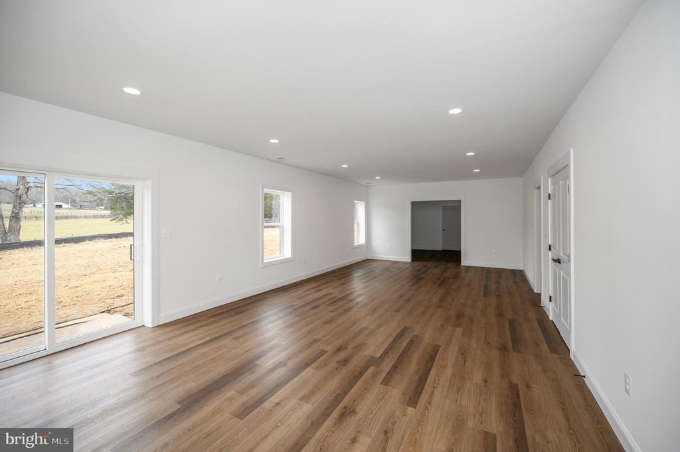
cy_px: 226
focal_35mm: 14
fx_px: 264
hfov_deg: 104.3
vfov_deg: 81.1
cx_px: 340
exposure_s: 1/80
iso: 200
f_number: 4.5
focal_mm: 14
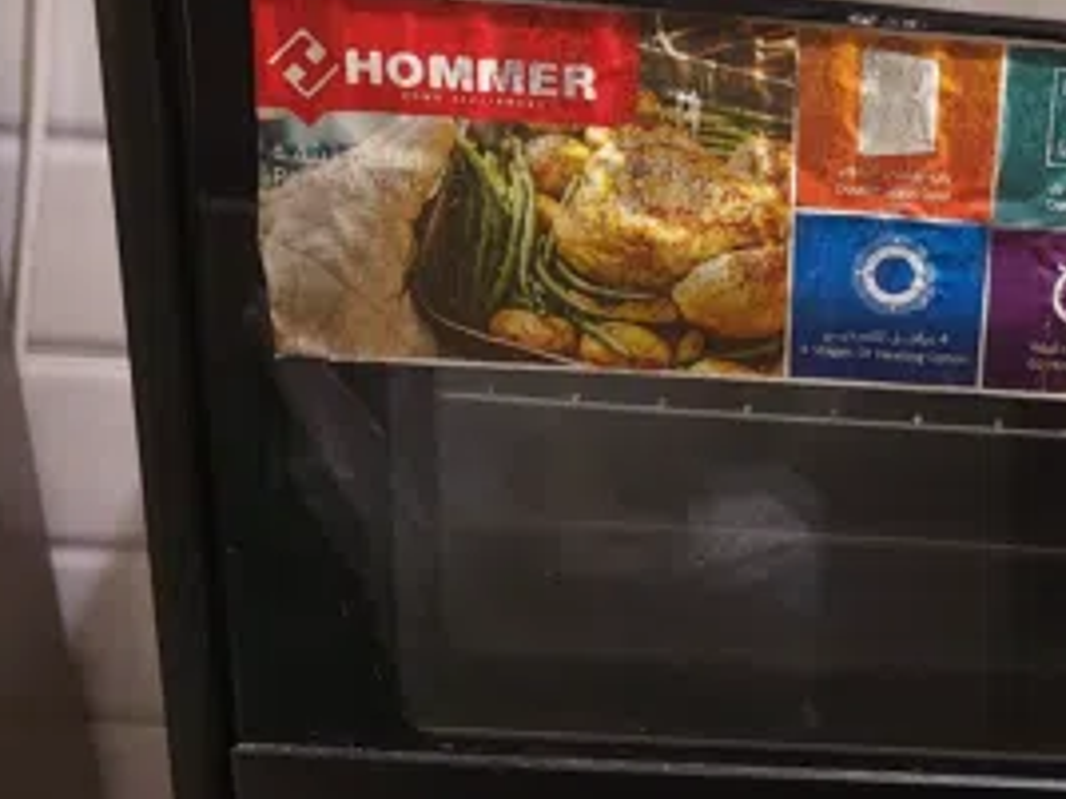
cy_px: 219
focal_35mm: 55
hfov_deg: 31.8
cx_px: 1102
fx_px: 1694
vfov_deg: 26.3
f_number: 1.8
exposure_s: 1/30
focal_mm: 5.06
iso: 500
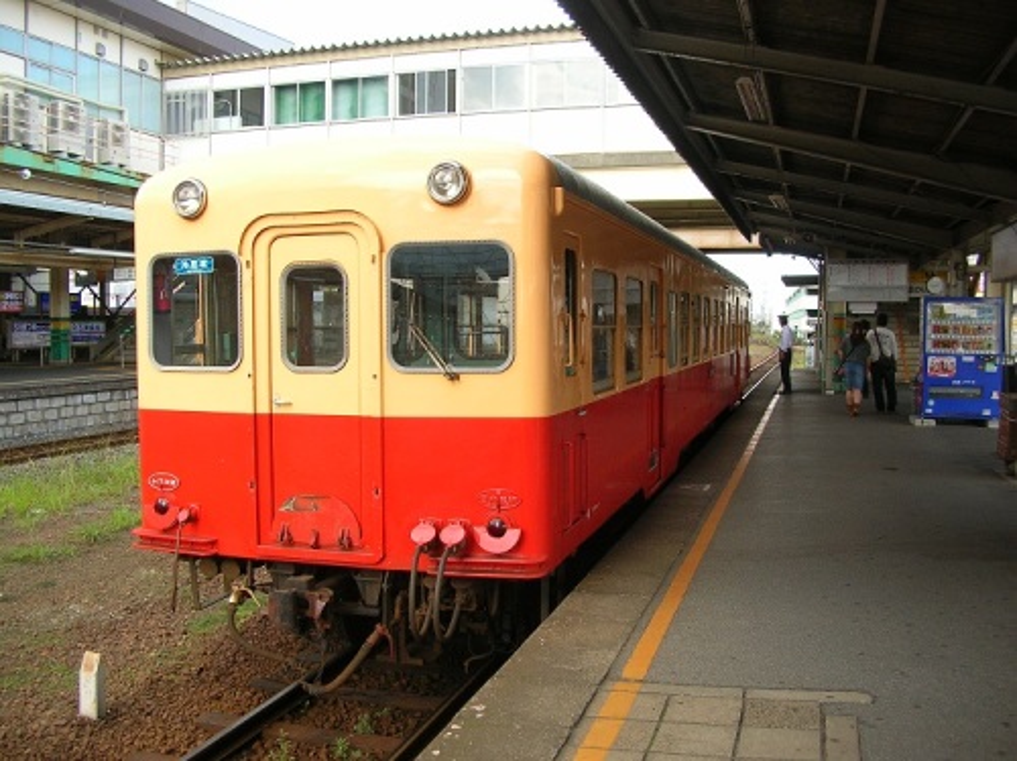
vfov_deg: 40.6
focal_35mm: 35
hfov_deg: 52.7
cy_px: 380
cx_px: 508
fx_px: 1027
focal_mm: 5.8
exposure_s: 1/197
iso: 50
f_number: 2.8
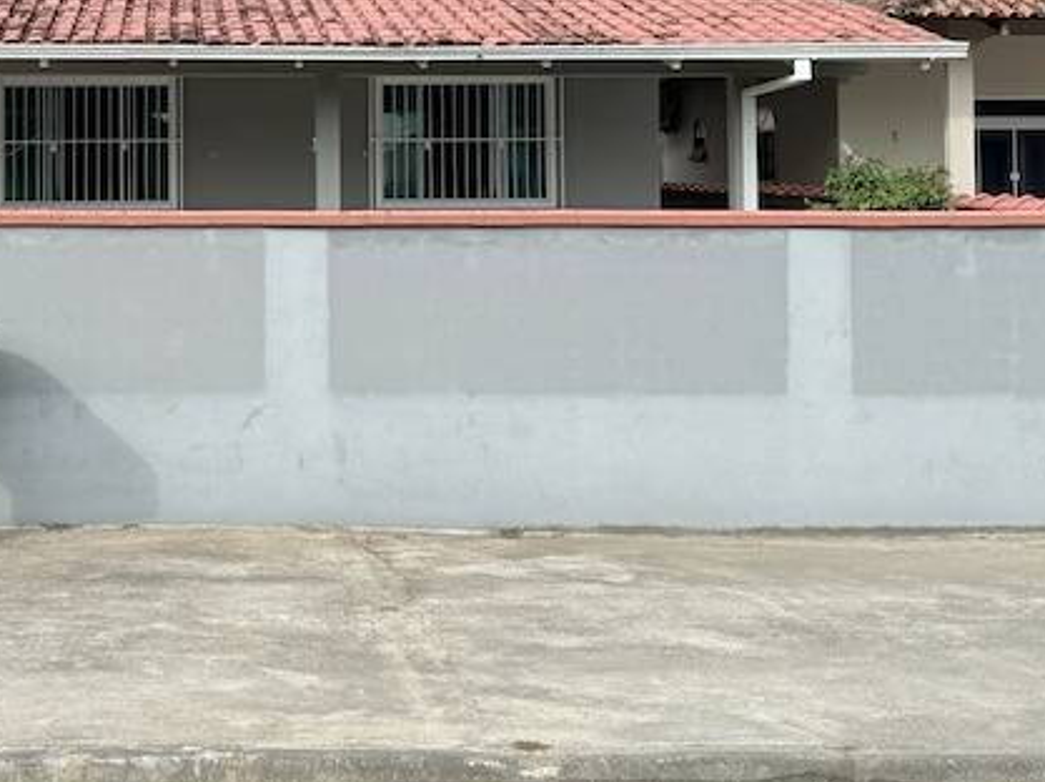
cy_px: 138
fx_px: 1780
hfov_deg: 31.7
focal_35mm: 59
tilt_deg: +1.6
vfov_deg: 24.3
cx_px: 183
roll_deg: +0.2
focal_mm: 6.76
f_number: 1.78
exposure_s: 1/5714
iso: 80
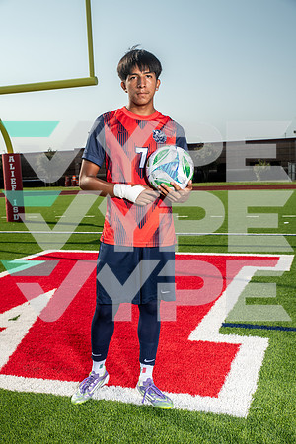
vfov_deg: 48.5
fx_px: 493
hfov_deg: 33.4
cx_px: 148
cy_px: 222
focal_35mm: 40
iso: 100
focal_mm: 40
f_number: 6.3
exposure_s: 1/400
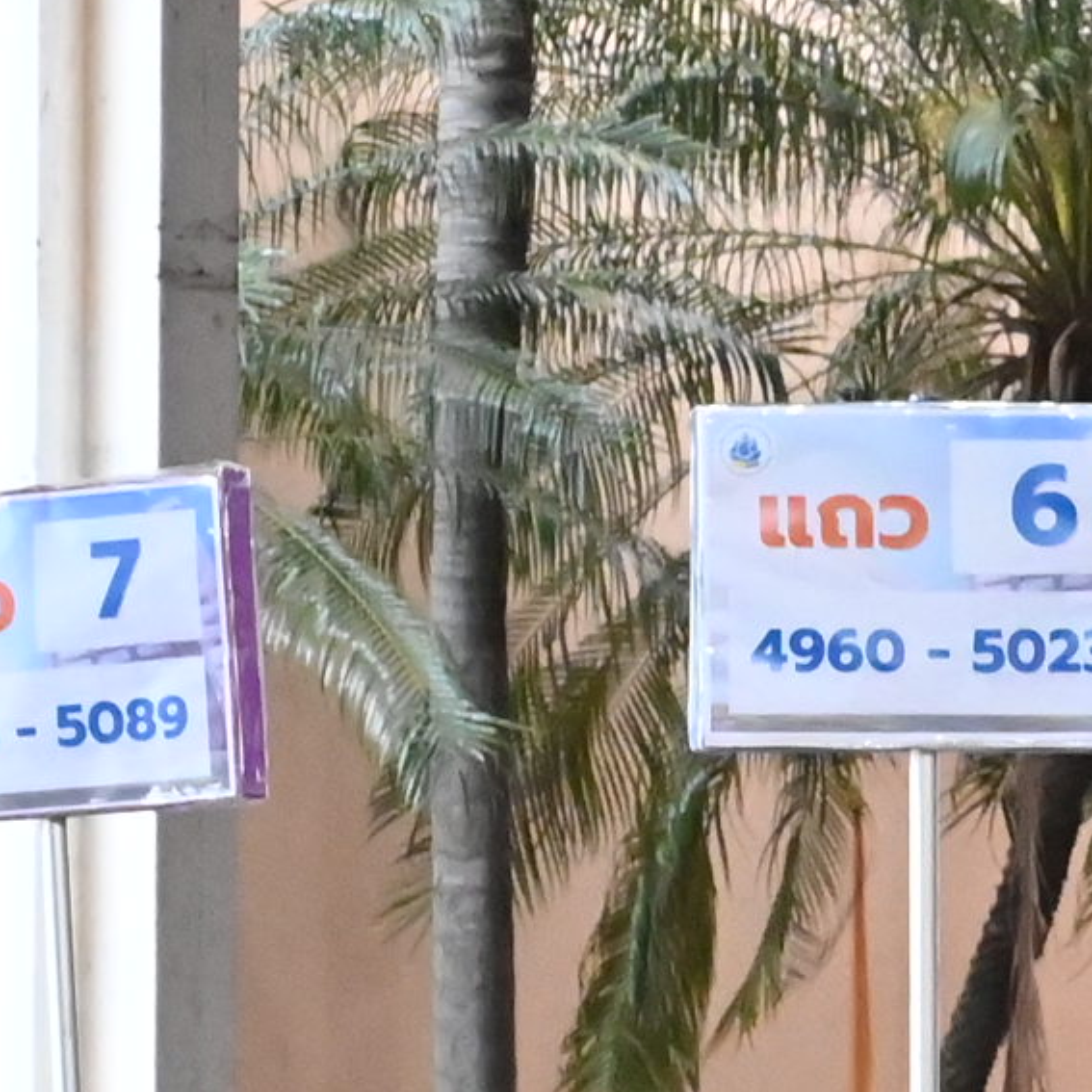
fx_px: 13312
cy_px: 967
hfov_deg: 4.6
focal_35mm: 373
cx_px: 2925
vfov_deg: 4.7
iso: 8000
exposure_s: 1/80
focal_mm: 55
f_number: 5.6
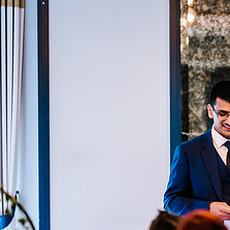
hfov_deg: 8.9
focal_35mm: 194
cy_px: 168
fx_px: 1458
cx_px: 243
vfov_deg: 9.0
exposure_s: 1/250
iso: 640
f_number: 1.4
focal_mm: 85
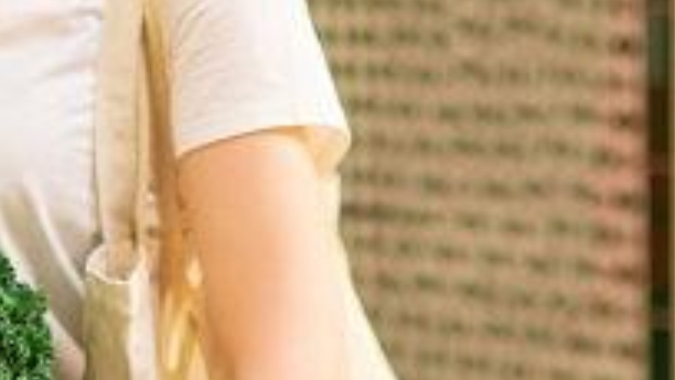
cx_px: 407
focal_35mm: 154
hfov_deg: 13.9
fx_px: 2758
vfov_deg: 7.8
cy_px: 522
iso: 400
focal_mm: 50
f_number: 1.4
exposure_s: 1/200
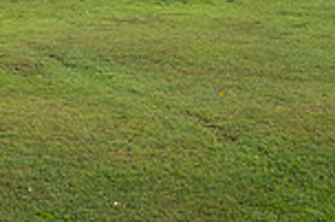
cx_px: -51
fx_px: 1190
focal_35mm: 128
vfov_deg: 10.0
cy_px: -195
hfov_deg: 15.5
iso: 125
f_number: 8
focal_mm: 33.5
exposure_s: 1/500
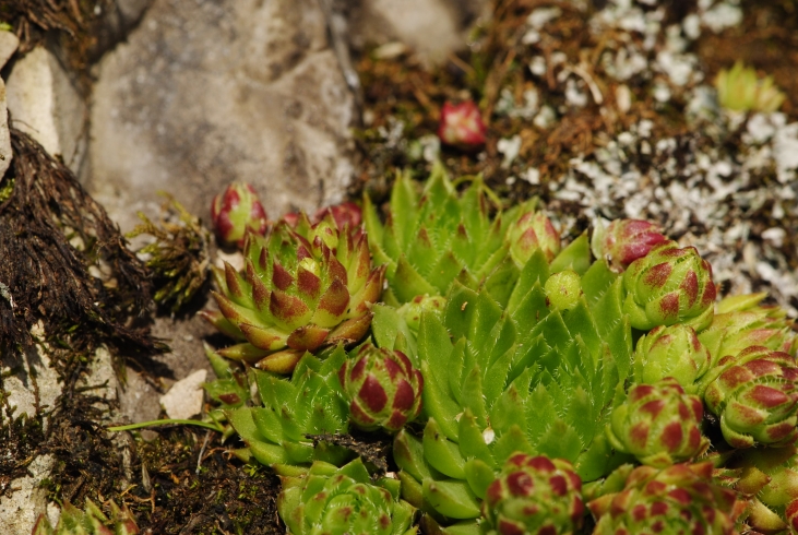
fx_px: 3098
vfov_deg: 9.9
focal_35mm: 140
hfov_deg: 14.7
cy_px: 271
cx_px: 426
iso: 100
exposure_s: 1/250
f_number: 9
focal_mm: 85
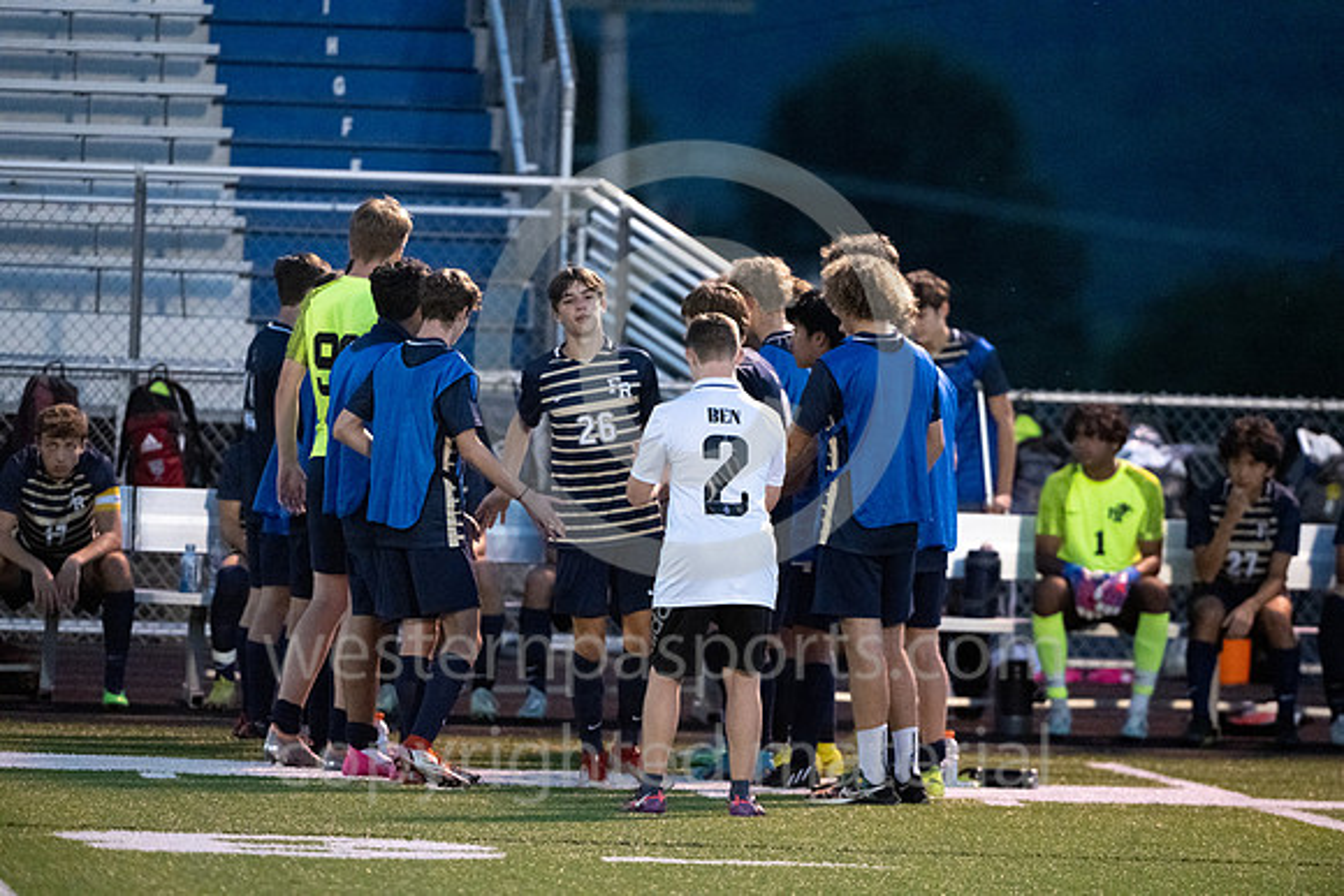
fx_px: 14936
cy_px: 448
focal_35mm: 400
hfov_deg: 5.2
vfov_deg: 3.4
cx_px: 672
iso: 8000
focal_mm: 400
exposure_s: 1/640
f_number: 4
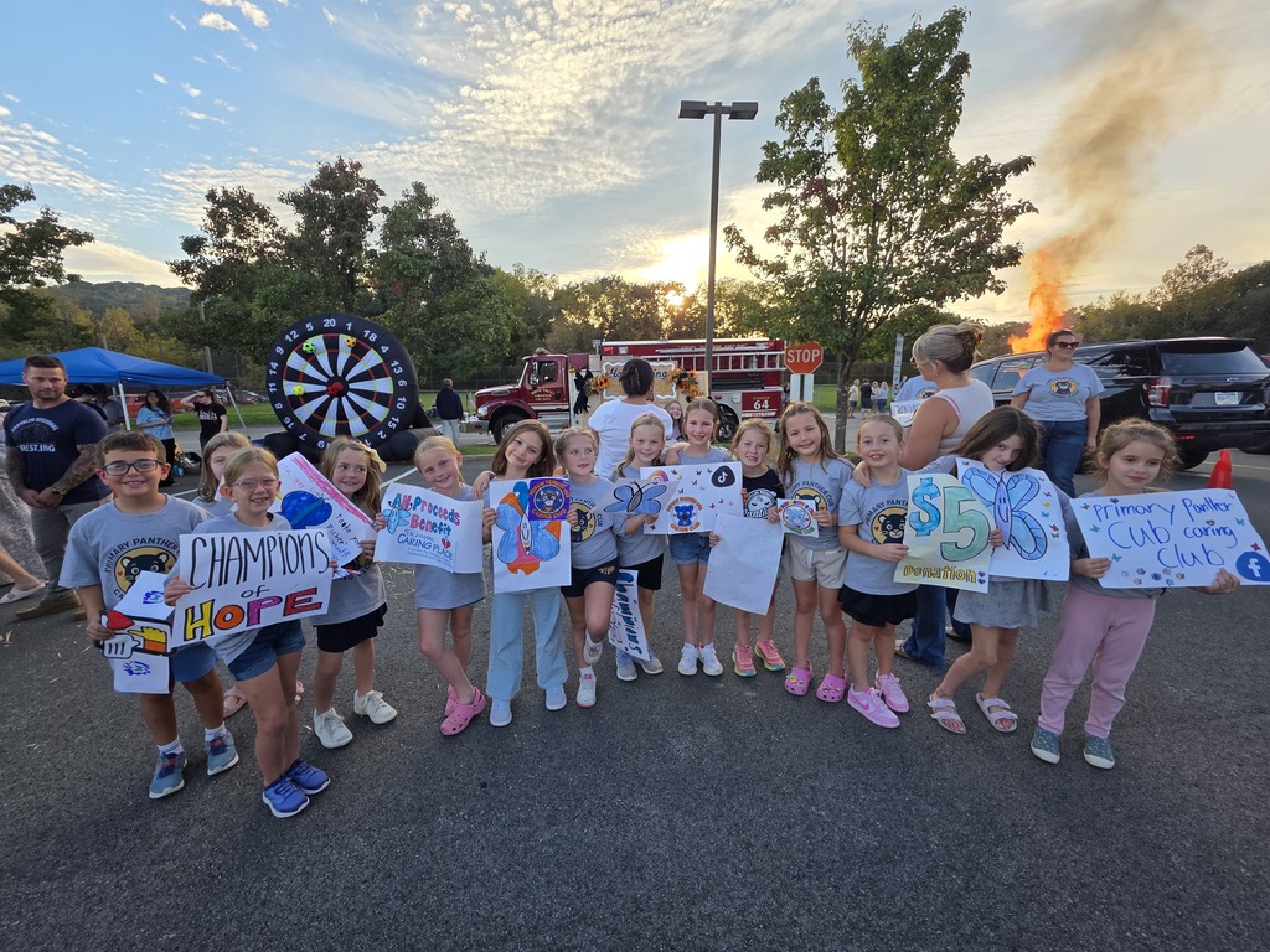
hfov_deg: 106.2
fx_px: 477
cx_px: 635
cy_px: 476
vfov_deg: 89.9
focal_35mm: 13
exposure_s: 1/273
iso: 40
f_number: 1.9
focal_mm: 2.2
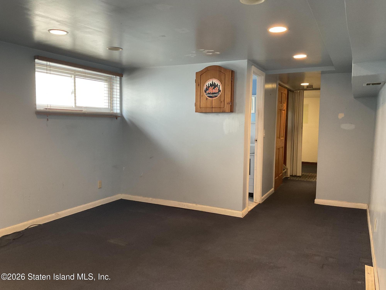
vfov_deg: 48.2
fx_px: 323
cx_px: 193
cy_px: 145
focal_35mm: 29
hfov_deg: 61.7
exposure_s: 1/60
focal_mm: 3
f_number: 1.8
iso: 125
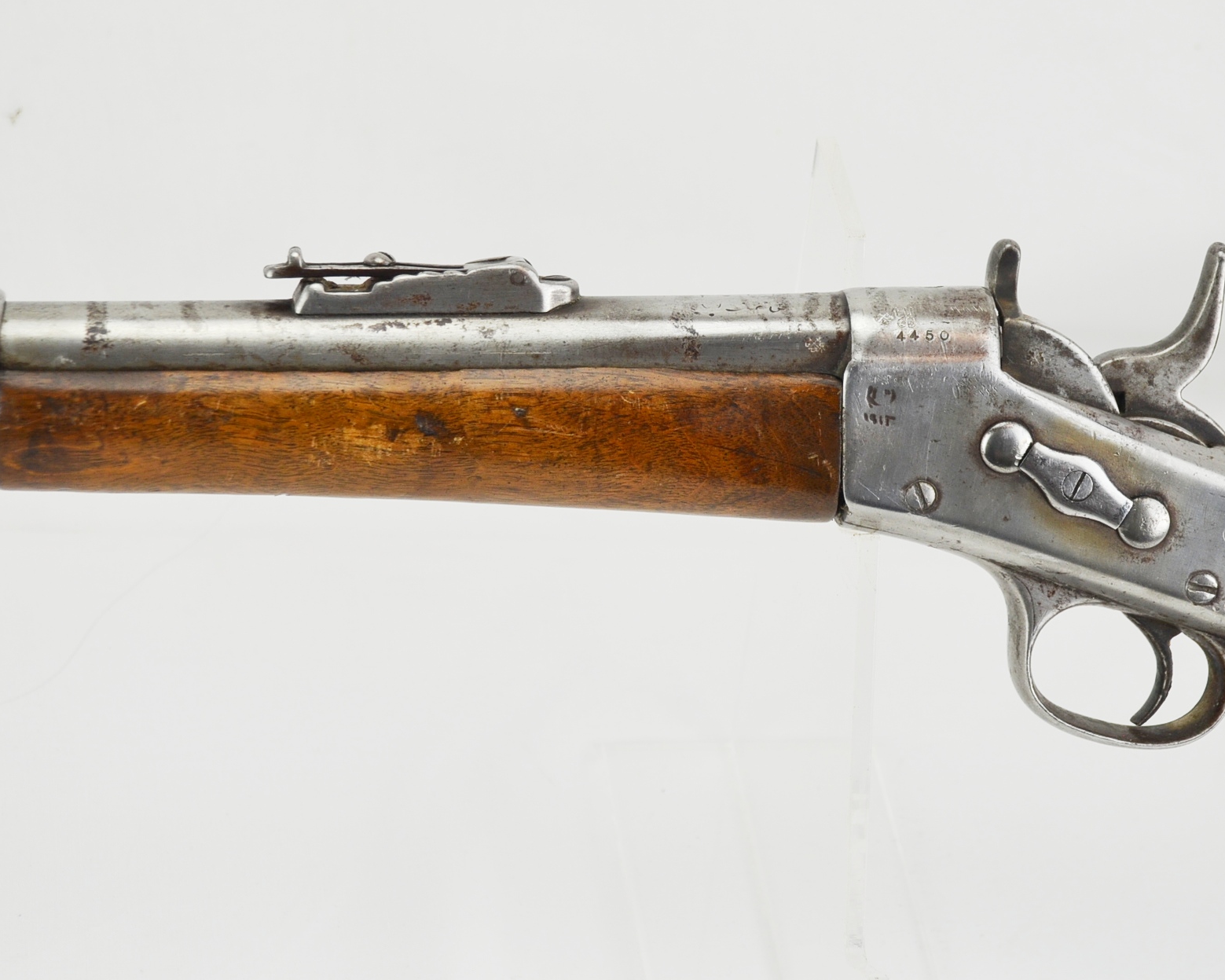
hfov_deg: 17.3
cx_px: 790
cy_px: 420
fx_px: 4024
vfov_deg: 13.9
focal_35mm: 111
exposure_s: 1/125
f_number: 5.6
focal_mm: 50
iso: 280
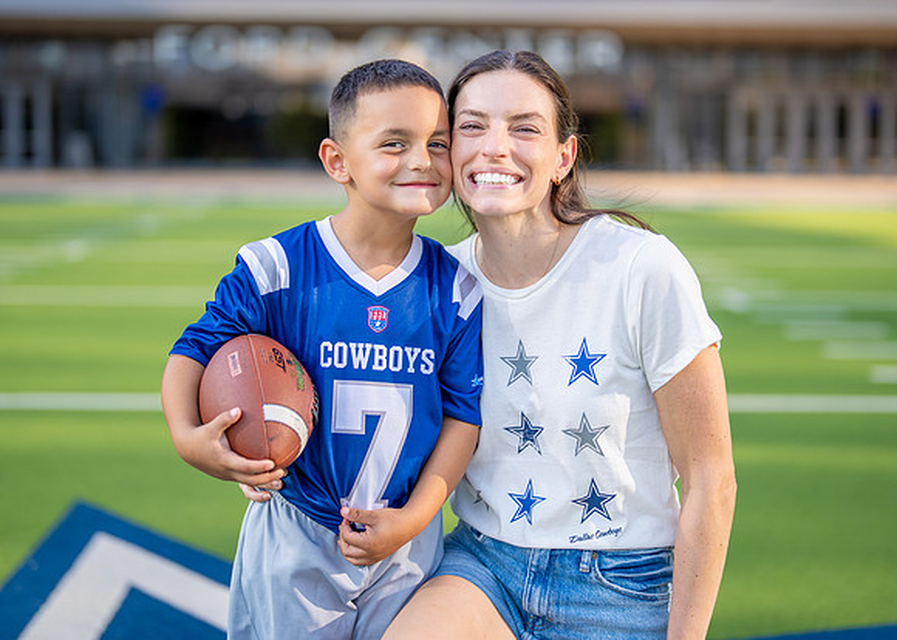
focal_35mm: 64
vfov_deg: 22.3
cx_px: 442
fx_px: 1623
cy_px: 280
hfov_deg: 30.9
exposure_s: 1/4000
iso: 125
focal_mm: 50
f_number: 1.2
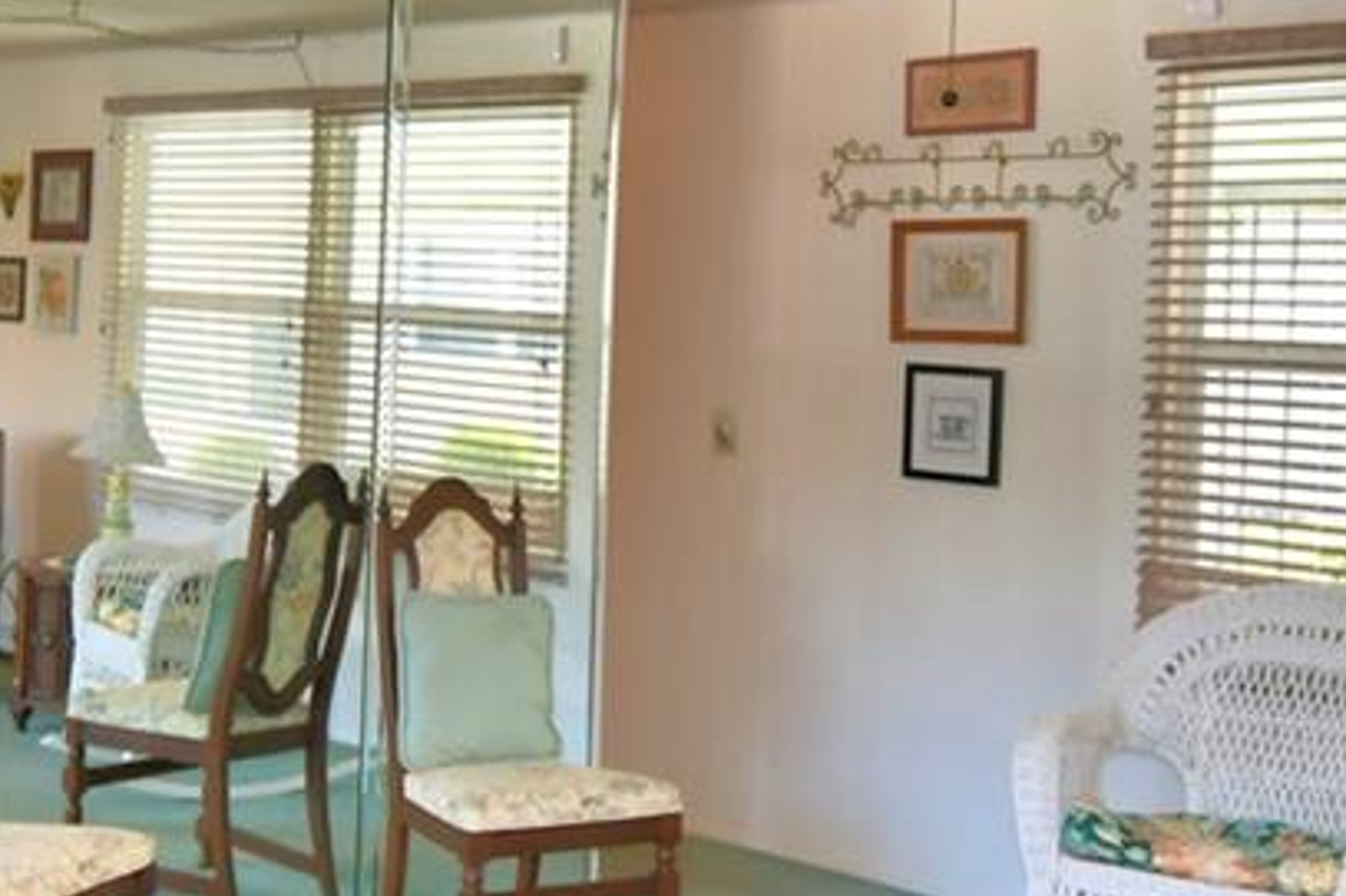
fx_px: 2205
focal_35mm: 59
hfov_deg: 33.9
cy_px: 360
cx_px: 622
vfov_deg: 22.9
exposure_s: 1/60
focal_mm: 10
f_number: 4.5
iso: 200
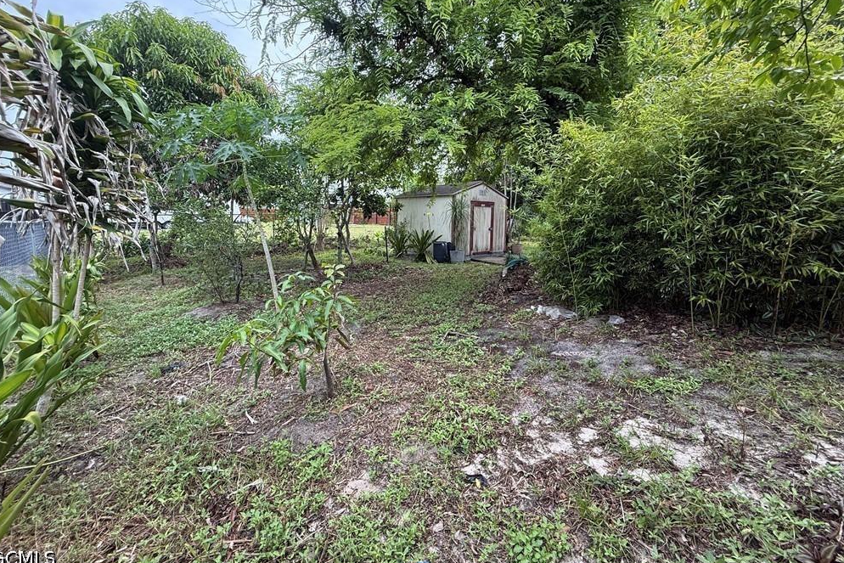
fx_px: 352
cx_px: 410
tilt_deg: -5.0
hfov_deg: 100.4
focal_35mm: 15
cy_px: 246
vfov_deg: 77.0
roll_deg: -0.9
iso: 64
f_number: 2.2
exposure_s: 1/336
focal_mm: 2.22
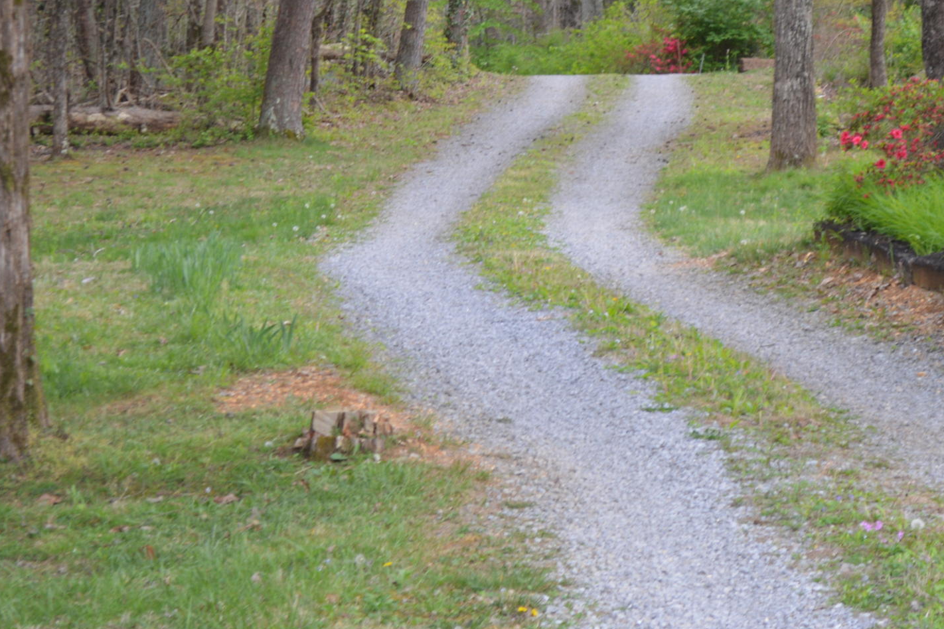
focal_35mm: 174
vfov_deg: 7.9
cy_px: 52
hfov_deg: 11.8
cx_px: 596
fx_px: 4564
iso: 400
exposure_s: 1/100
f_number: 5.6
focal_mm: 55
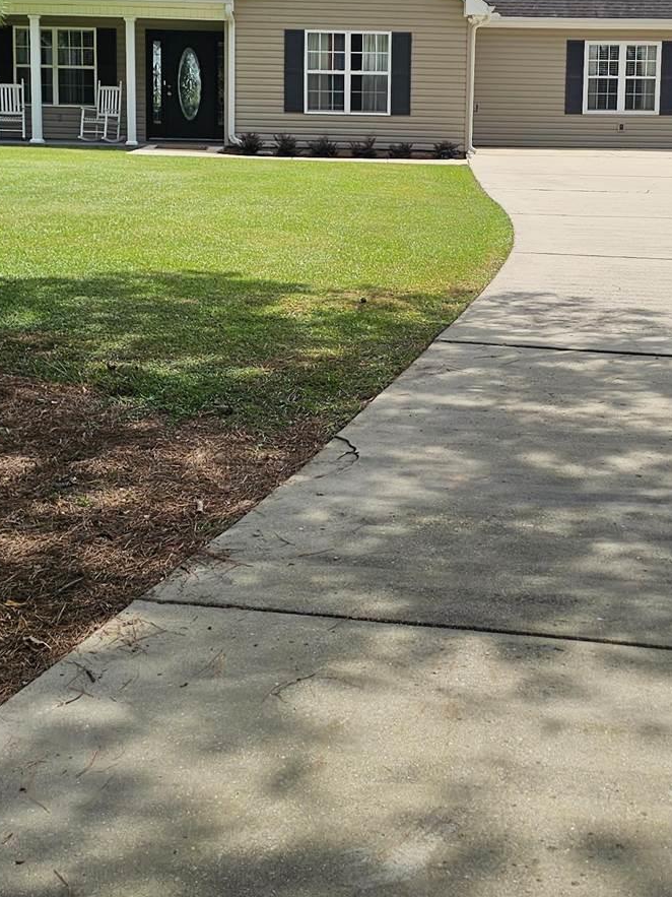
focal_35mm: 60
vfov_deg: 31.9
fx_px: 1553
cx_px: 409
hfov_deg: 24.4
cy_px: 296
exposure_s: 1/937
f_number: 1.7
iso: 10
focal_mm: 6.3
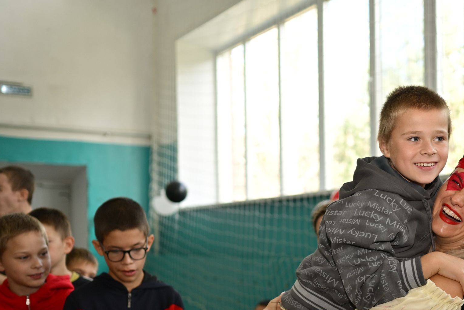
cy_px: 259
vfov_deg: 22.6
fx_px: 760
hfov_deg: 33.0
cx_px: 370
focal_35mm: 59
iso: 200
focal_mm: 35
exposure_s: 1/320
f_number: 2.2
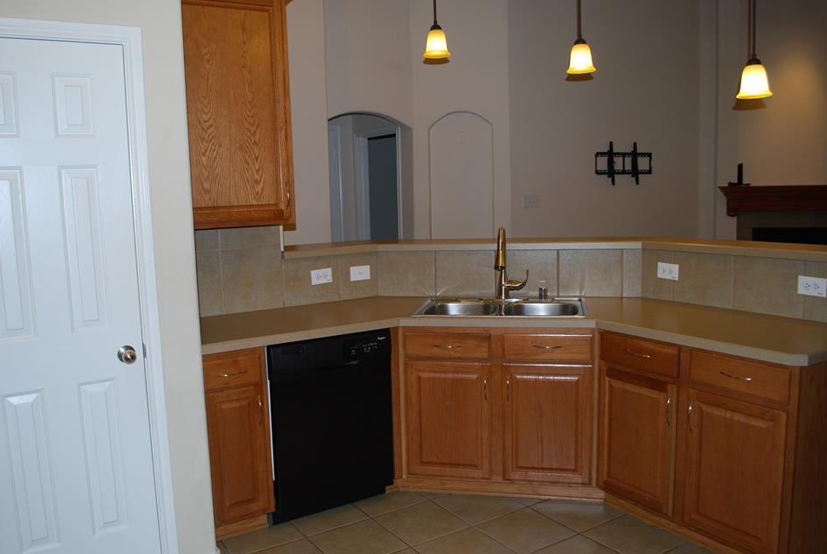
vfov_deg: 45.1
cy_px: 283
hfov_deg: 63.6
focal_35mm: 29
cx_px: 391
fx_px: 667
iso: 200
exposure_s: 1/60
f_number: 3.5
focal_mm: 18
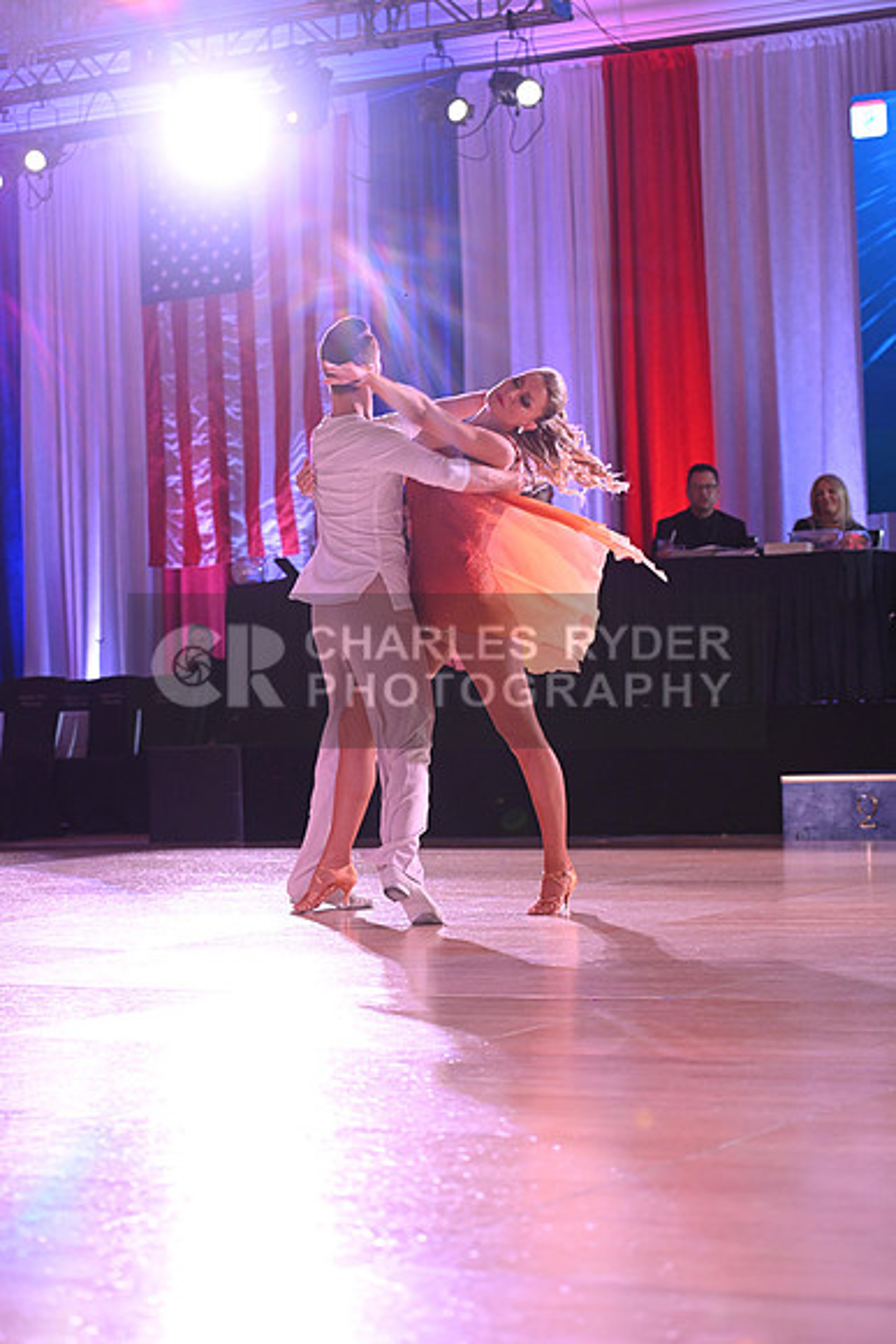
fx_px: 3059
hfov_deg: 16.7
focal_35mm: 82
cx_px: 448
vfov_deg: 24.8
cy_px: 672
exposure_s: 1/200
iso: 1600
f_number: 4.5
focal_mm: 82
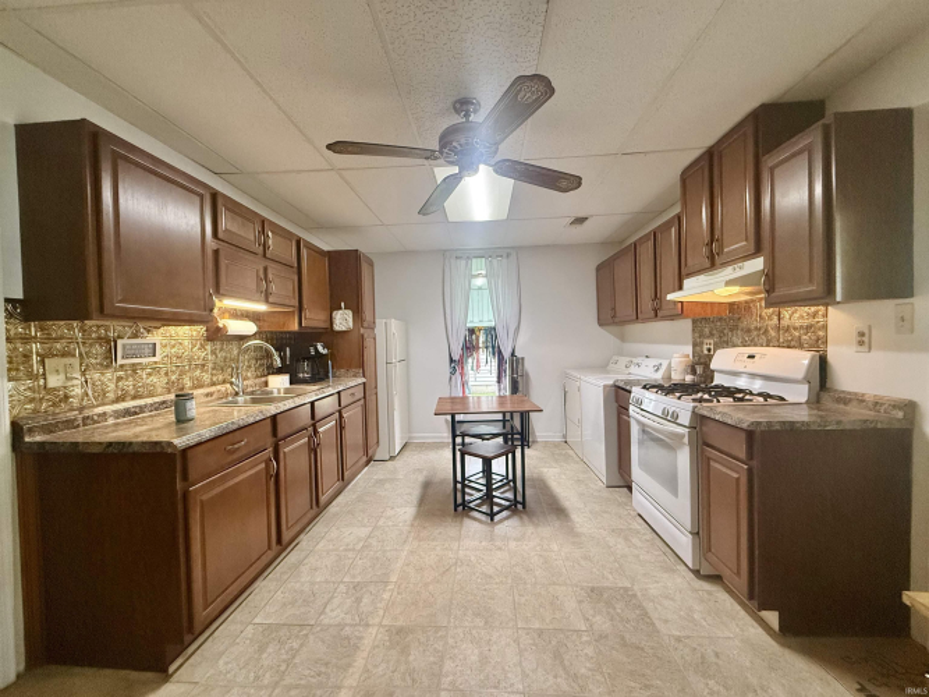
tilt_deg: -0.6
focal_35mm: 14
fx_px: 376
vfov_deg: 85.7
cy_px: 348
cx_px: 464
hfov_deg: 102.1
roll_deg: +2.2
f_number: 2.2
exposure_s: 1/120
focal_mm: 2.22
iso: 400
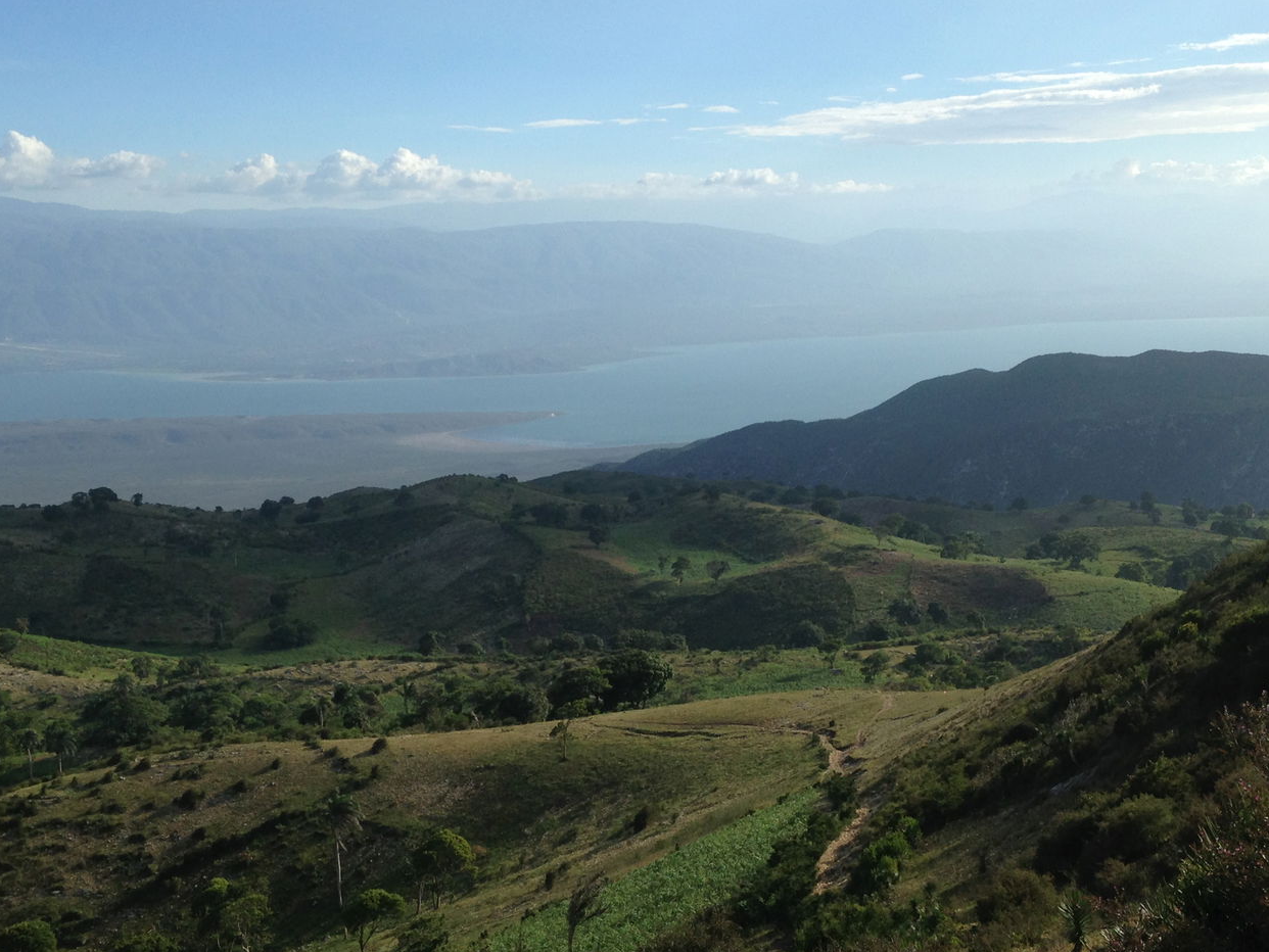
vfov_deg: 28.6
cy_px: 521
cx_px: 666
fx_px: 1870
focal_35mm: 51
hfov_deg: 37.5
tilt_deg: -7.5
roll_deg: +2.0
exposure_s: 1/1595
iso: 50
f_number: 2.4
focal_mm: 4.12
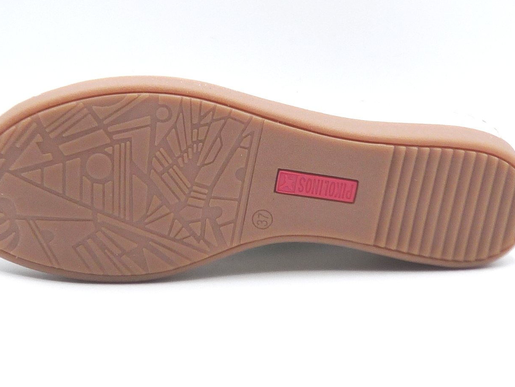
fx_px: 982
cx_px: 254
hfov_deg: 29.4
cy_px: 158
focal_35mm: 66
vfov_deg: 22.2
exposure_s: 1/200
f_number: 4
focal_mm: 5
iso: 100
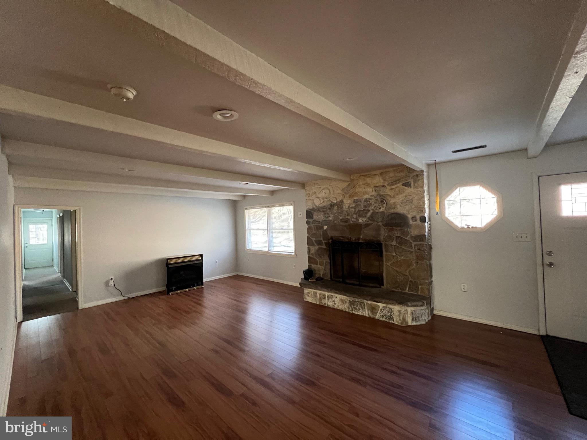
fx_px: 220
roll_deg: +2.1
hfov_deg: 106.2
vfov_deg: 89.9
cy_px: 220
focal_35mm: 13
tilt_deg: +1.1
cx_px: 294
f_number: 1.8
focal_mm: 1.57
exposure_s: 1/60
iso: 640
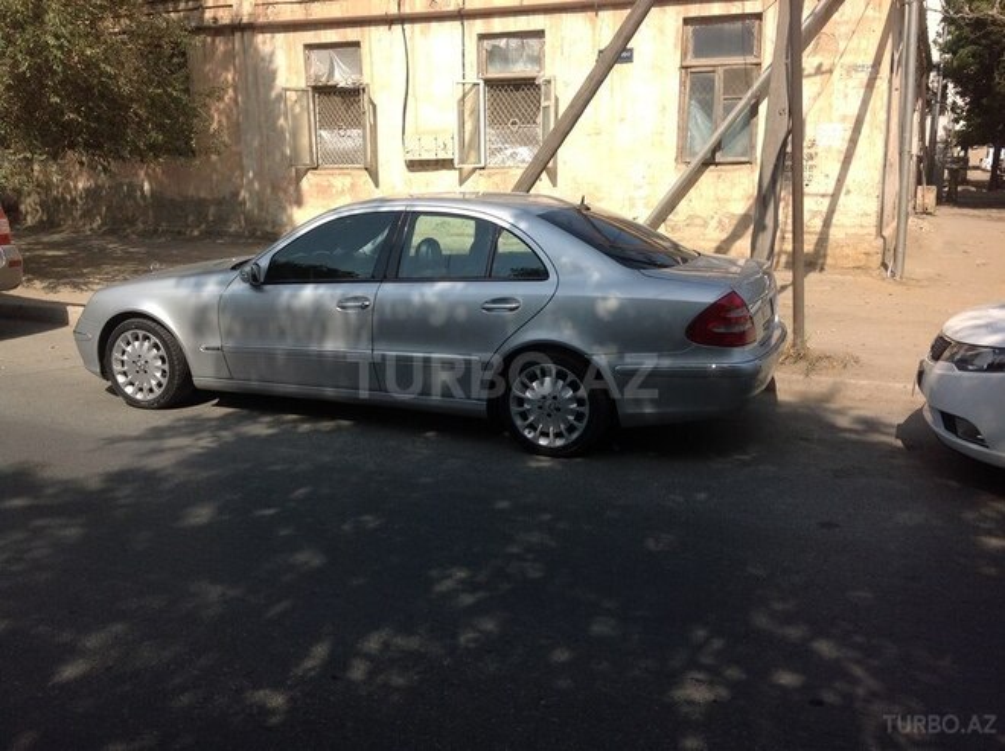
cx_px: 502
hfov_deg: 52.7
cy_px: 376
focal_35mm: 35
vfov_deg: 40.6
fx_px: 1015
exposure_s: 1/1439
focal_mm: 4.28
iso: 50
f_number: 2.4
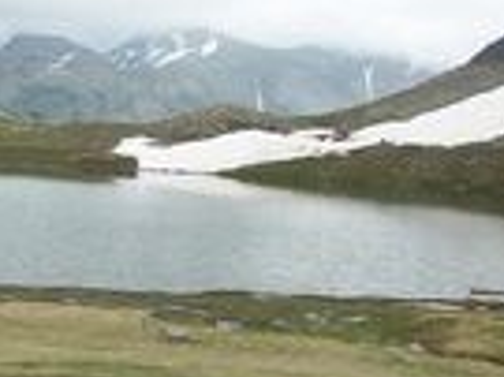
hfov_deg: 16.0
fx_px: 1760
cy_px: 153
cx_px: -7
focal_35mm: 121
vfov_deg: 12.2
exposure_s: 1/800
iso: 80
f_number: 2.8
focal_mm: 5.7
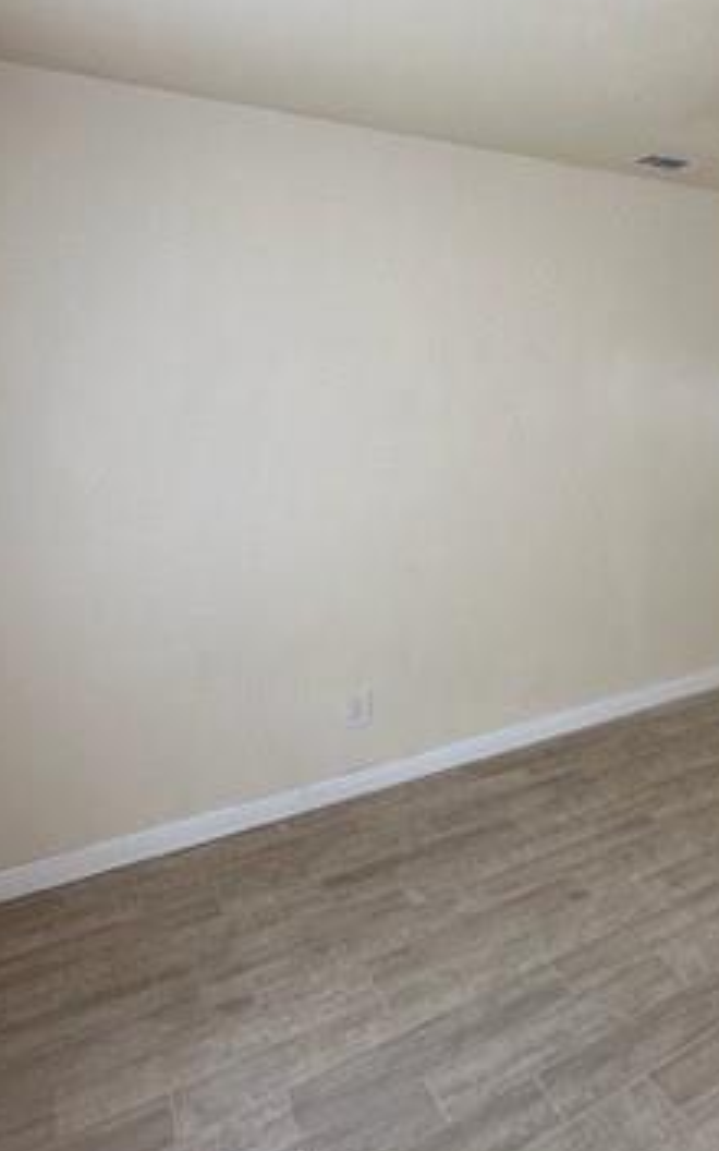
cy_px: 415
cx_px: 765
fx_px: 847
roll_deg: +0.5
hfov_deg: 39.0
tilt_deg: -2.5
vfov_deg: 67.1
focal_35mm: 27
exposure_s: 1/120
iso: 160
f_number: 2.2
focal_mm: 2.22
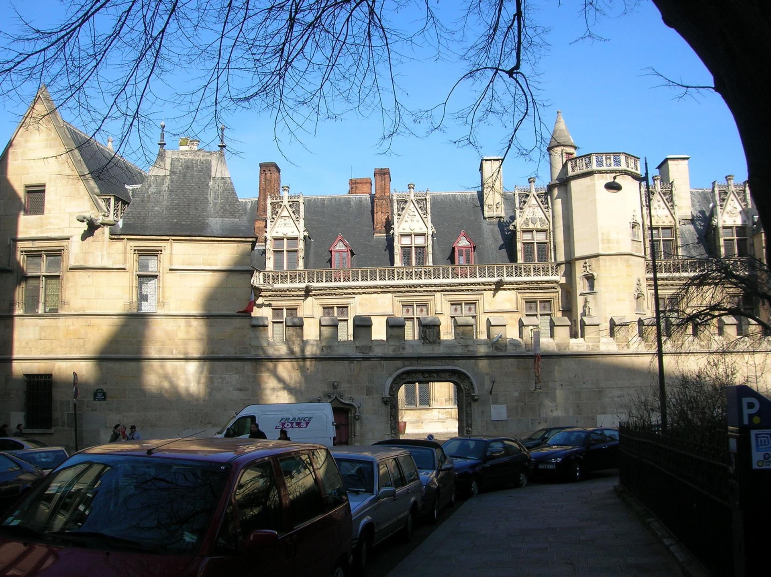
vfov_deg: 41.7
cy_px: 288
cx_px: 386
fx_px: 757
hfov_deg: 54.0
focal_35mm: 34
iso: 50
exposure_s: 1/308
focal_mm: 5.7
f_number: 4.9
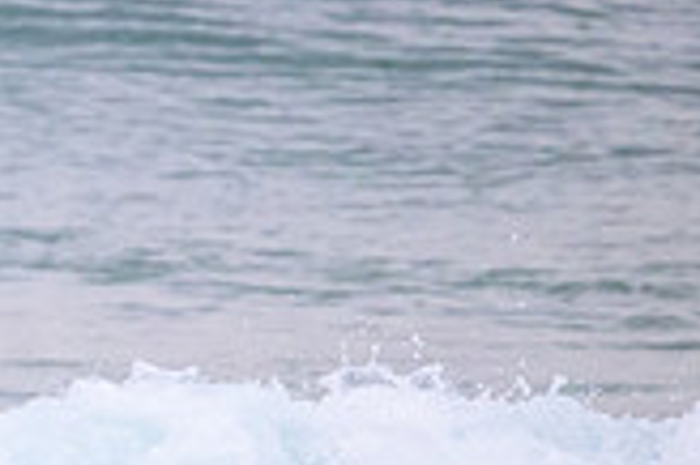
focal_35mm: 2057
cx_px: -448
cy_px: 459
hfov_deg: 1.0
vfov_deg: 0.7
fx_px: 39957
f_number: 11
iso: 7200
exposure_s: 1/800
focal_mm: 580
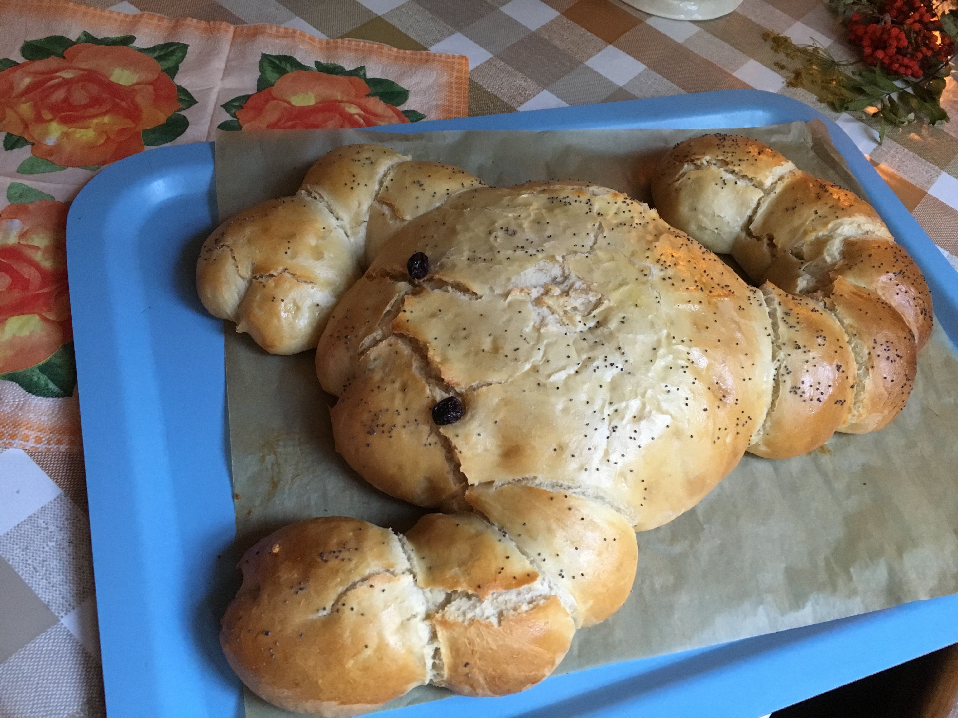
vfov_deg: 48.2
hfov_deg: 61.7
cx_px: 479
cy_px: 359
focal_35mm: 29
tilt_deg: -53.5
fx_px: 803
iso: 250
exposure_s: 1/25
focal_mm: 4.15
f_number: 2.2
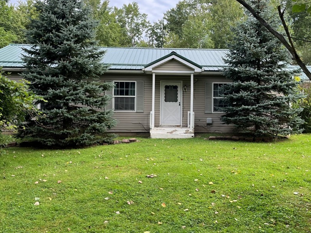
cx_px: 169
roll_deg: -2.0
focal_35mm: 34
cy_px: 104
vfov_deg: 41.7
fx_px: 305
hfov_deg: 53.9
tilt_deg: -0.2
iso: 50
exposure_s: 1/639
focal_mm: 5.1
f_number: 1.6
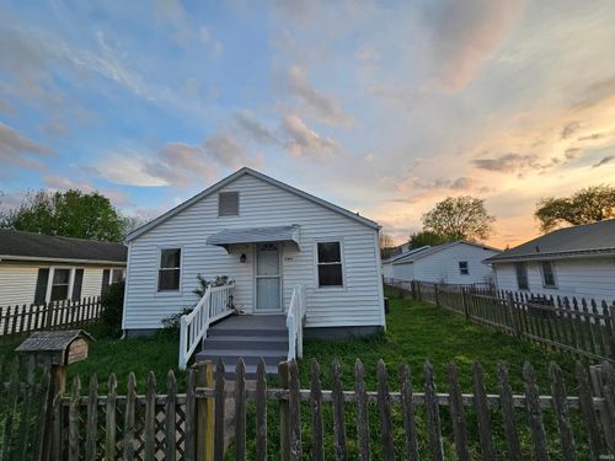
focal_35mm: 13
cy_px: 230
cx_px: 308
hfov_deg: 106.2
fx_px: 231
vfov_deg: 89.9
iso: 64
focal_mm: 2.2
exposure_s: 1/266
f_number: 2.2
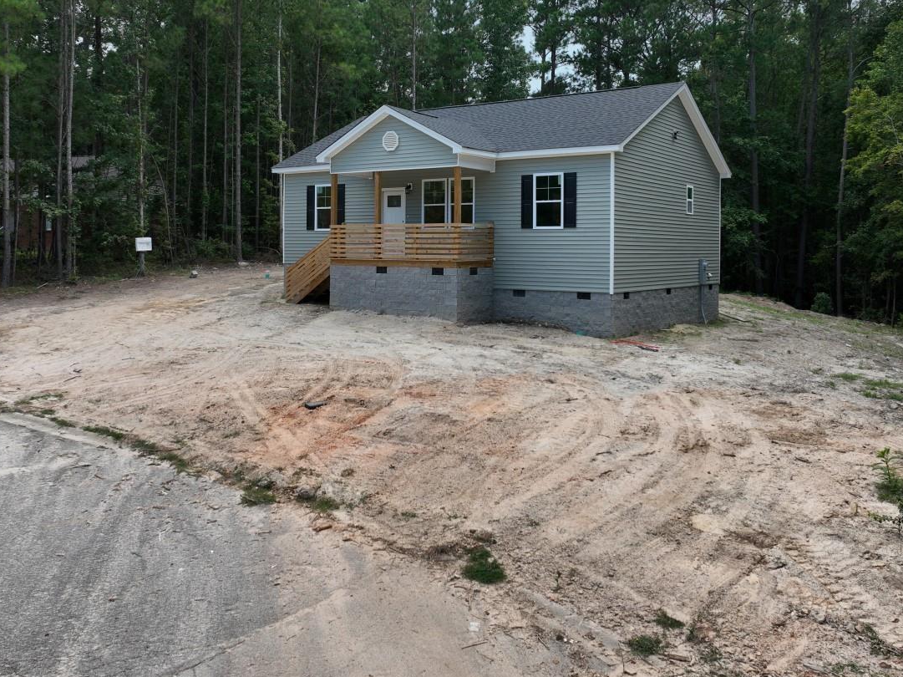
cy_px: 250
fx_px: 834
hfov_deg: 56.8
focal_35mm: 32
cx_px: 443
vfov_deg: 43.8
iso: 140
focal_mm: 12.29
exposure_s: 1/640
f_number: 2.8
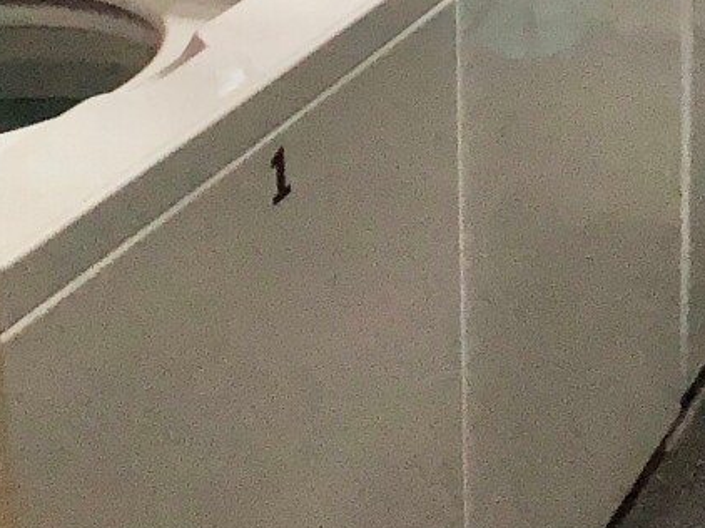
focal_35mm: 136
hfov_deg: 14.4
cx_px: 583
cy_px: -281
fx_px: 2768
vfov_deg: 10.5
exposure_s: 1/15
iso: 320
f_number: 1.8
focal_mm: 3.99
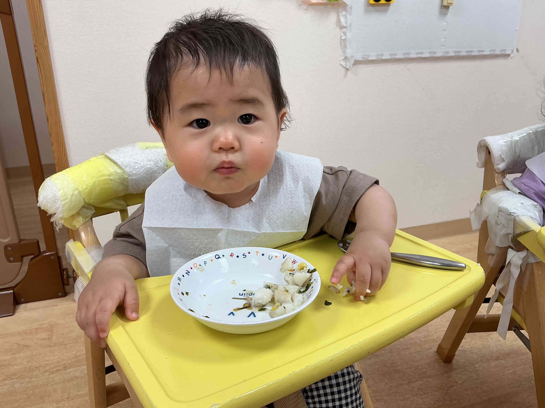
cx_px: 272
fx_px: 457
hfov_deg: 61.7
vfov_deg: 48.2
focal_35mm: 29
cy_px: 204
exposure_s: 1/120
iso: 32
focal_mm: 3
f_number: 1.8
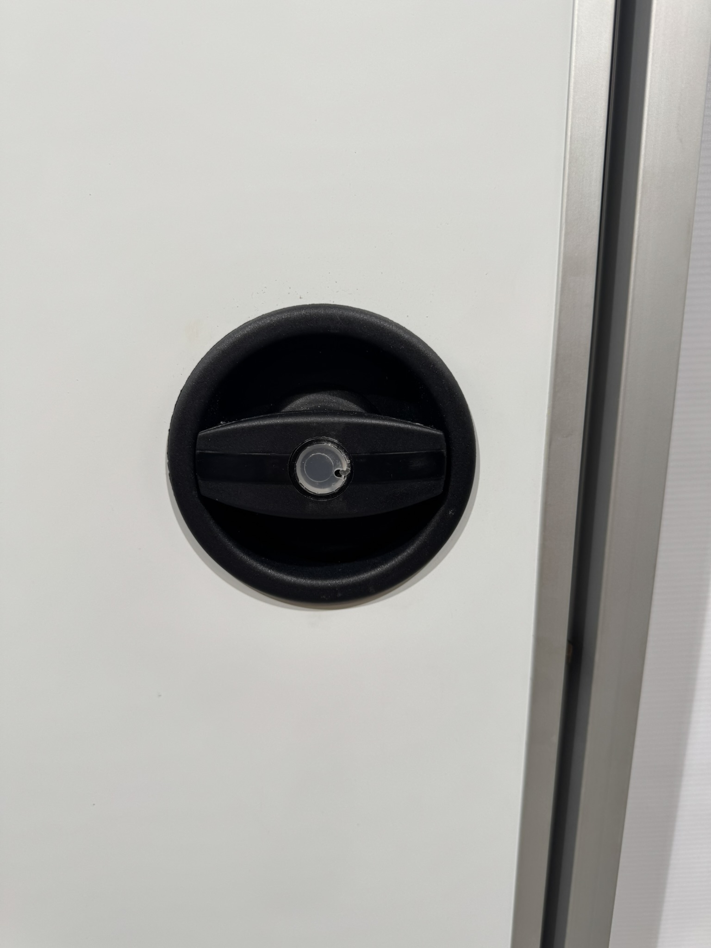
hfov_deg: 56.8
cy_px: 474
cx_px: 356
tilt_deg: -14.6
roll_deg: -0.1
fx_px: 657
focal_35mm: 24
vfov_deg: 71.6
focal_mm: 6.76
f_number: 1.78
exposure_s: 1/121
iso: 64
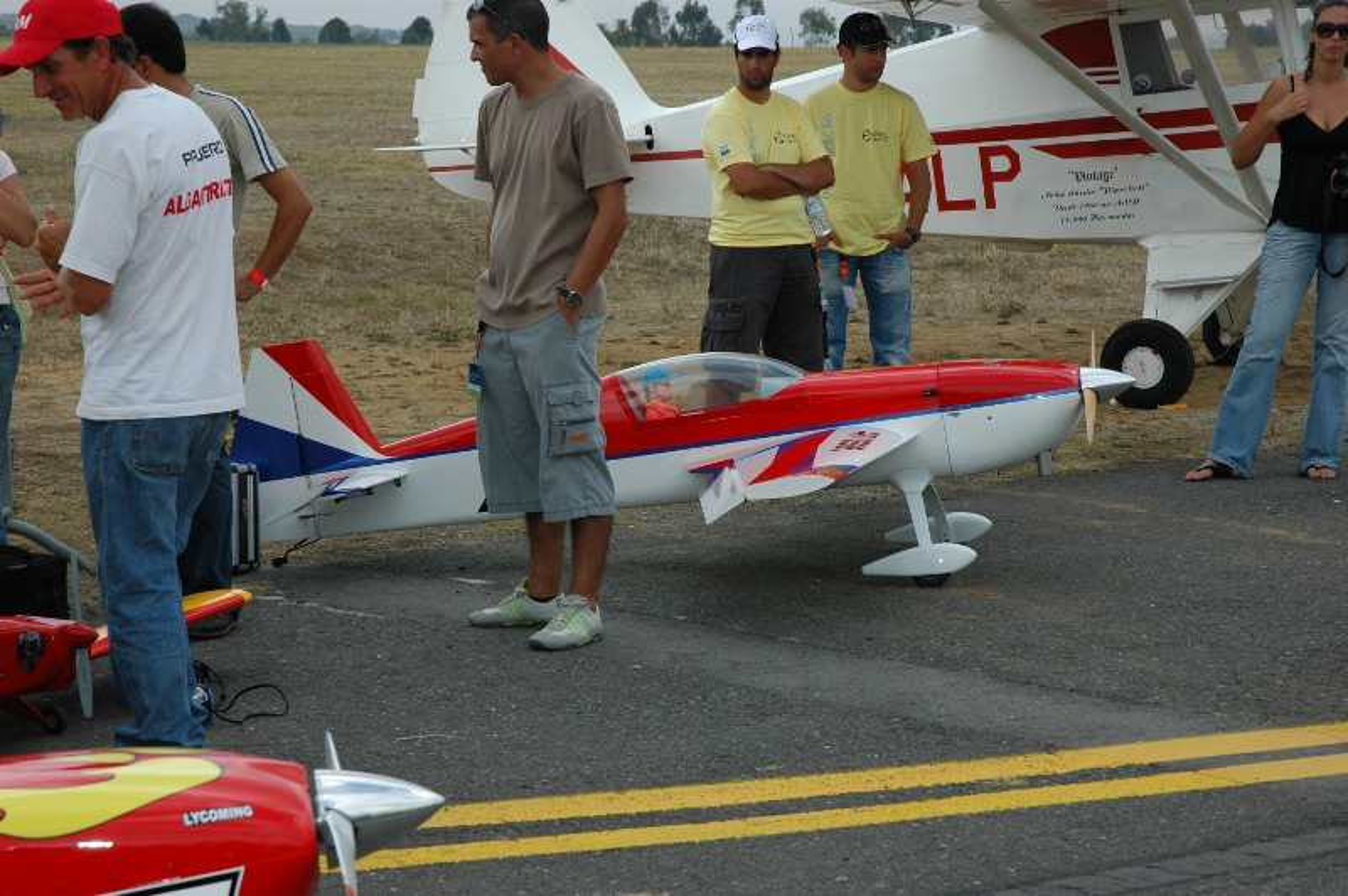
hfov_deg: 21.9
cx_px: 674
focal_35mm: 93
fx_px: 3479
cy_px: 448
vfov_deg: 14.7
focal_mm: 62
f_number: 8
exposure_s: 1/500
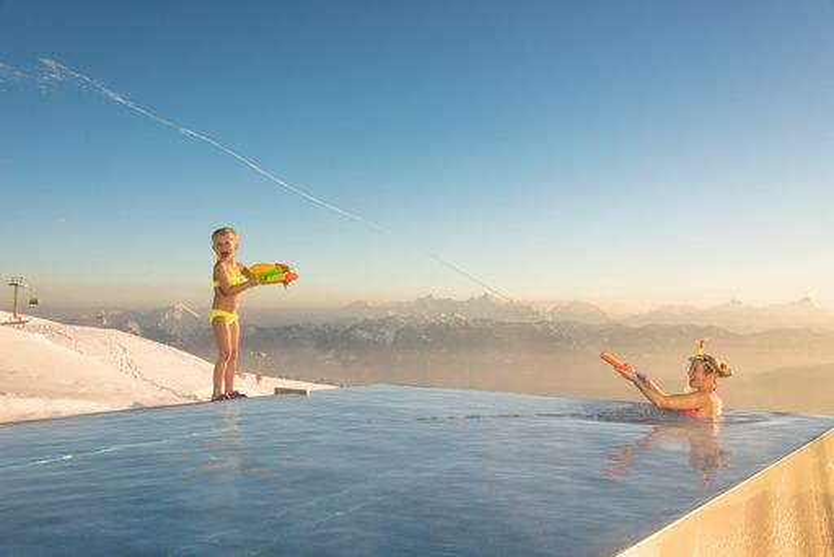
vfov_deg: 38.9
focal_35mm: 34
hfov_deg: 55.8
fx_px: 788
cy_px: 278
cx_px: 417
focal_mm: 34
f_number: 9
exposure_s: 1/250
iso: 200
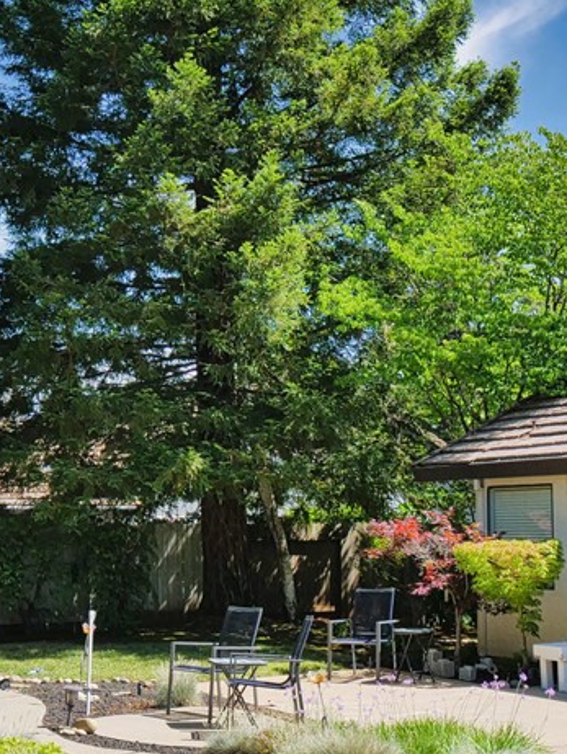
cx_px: 247
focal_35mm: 62
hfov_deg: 23.7
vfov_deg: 31.0
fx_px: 1353
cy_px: 496
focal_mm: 14
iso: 250
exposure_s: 1/1000
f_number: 4.5
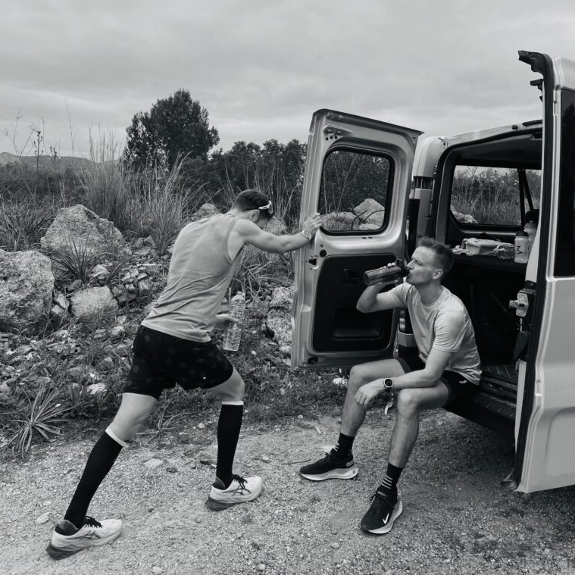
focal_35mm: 31
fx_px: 583
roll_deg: -1.5
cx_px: 288
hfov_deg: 52.5
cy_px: 220
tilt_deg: -3.2
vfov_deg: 52.1
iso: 32
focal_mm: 4.25
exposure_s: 1/1927
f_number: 1.8
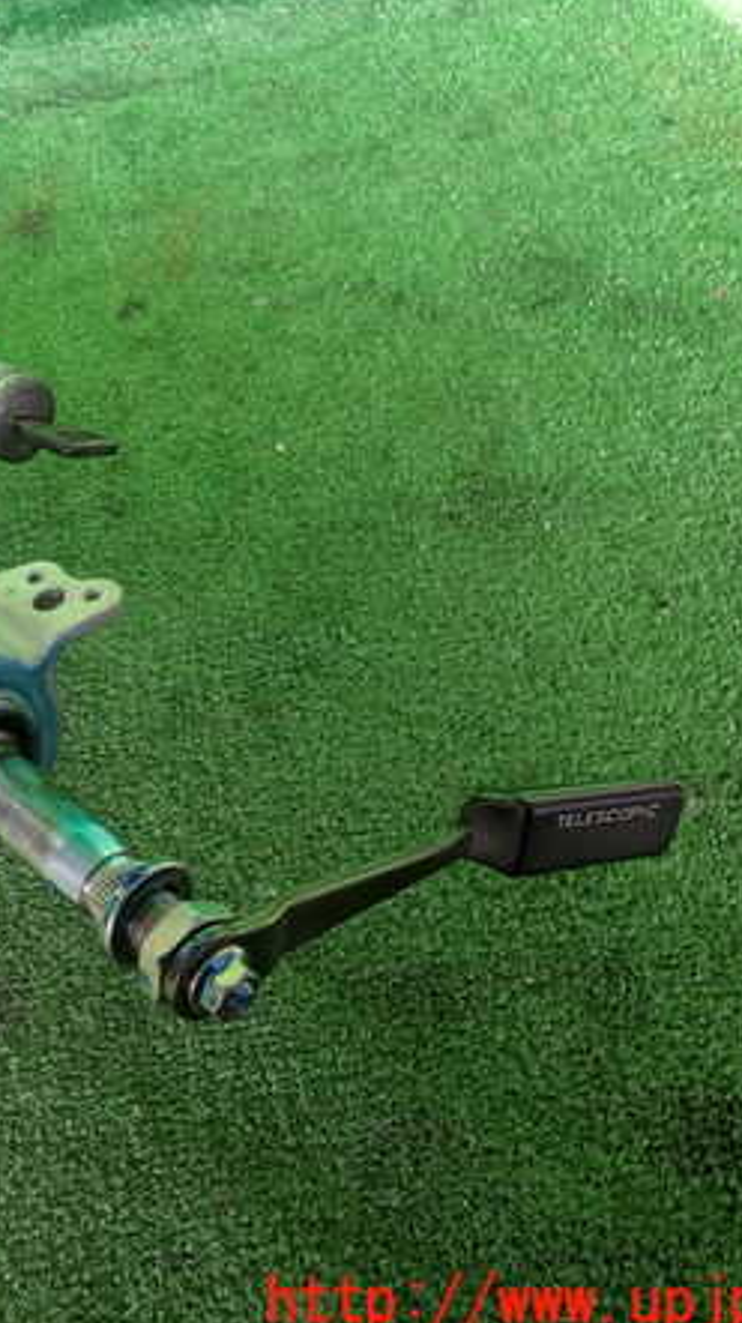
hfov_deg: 30.2
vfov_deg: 54.0
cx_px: 45
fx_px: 1297
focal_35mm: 37
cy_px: 667
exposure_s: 1/60
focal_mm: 4.5
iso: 100
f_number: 2
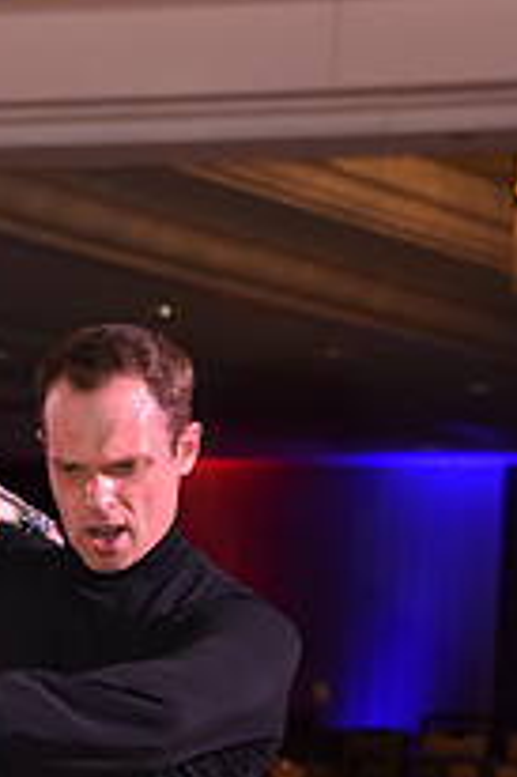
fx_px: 4984
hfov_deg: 5.9
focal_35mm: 231
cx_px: -43
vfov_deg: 8.8
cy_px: 909
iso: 2500
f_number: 6.3
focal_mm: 82
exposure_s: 1/320
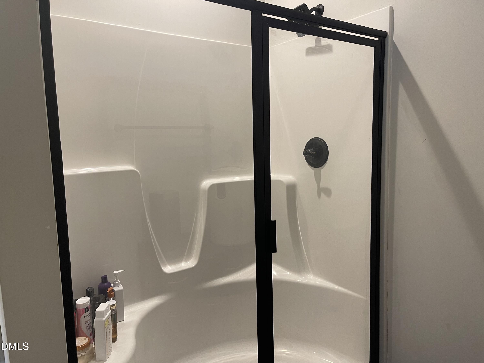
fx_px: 350
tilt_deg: -9.0
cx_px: 242
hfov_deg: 69.4
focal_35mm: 25
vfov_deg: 54.9
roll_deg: +1.3
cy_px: 182
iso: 125
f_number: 1.6
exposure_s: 1/60
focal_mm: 5.1
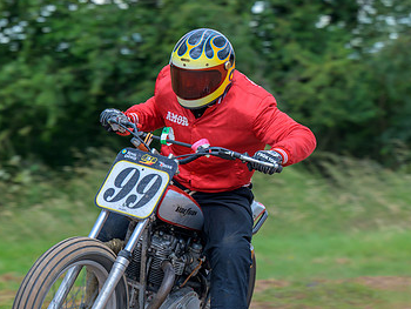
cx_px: 115
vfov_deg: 3.8
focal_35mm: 395
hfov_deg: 5.0
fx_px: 4693
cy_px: 250
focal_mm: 125
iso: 140
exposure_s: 1/320
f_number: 4
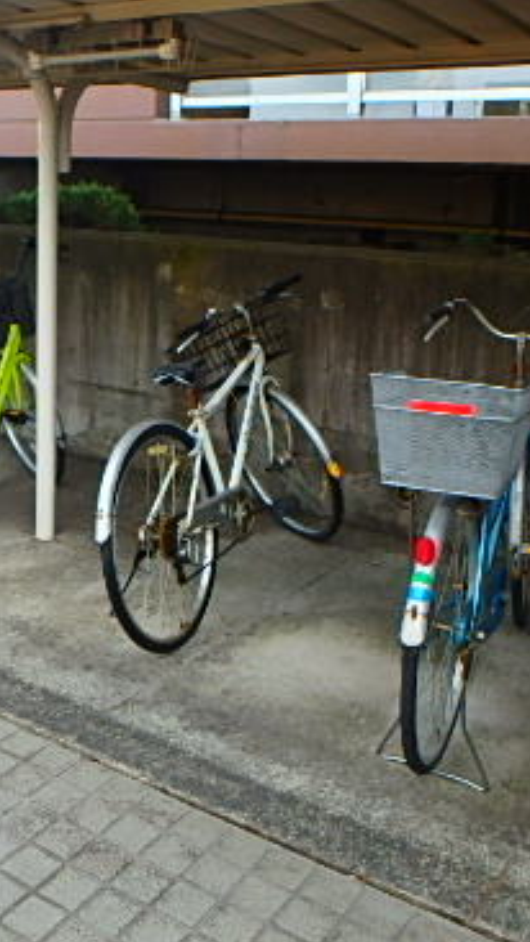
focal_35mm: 40
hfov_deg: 29.0
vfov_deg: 50.1
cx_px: 98
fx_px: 999
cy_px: 368
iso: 125
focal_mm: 3.7
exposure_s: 1/160
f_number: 3.5
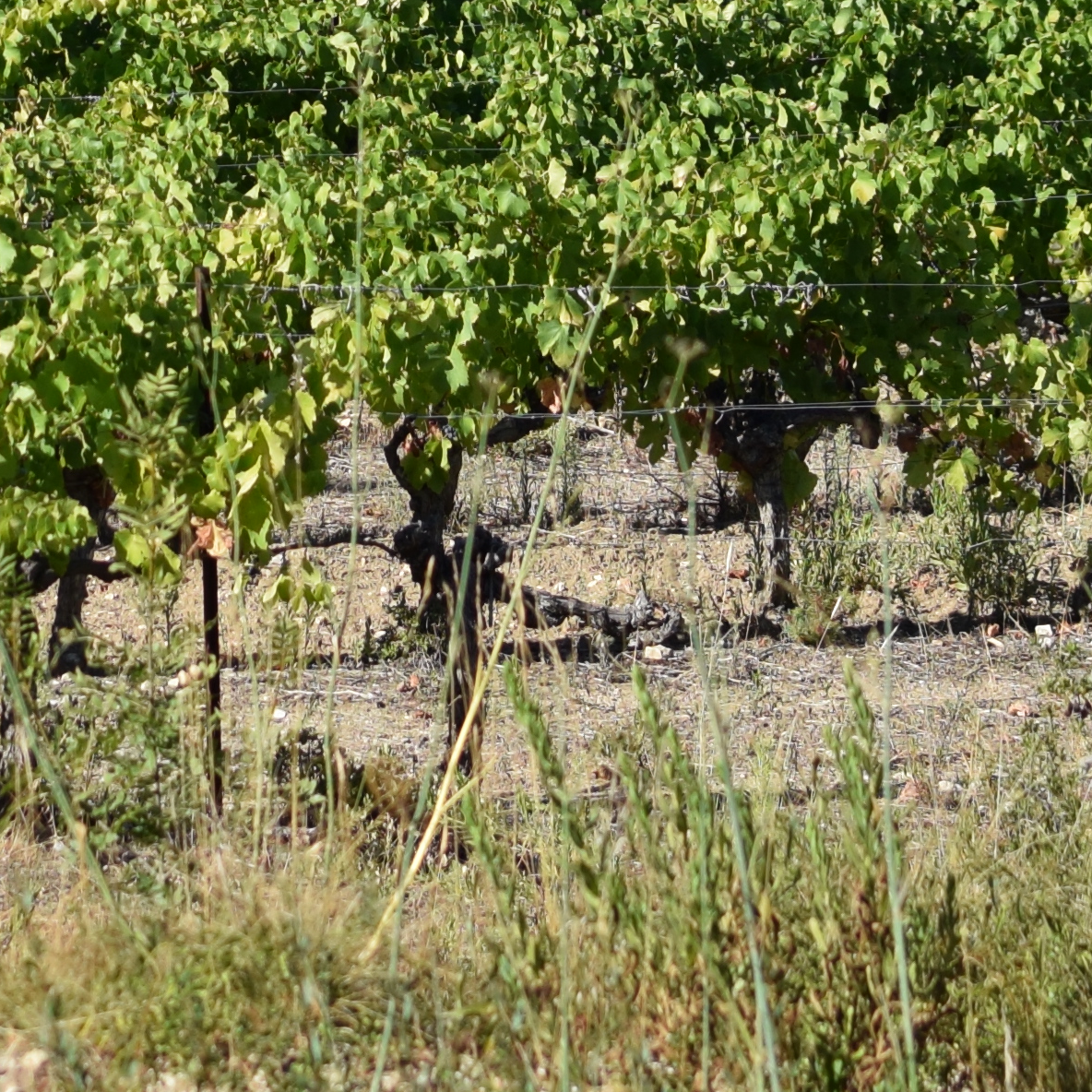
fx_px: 8072
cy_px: -439
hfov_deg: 7.7
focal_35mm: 226
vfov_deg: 7.6
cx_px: -308
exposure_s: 1/2000
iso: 200
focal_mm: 35
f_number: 3.5
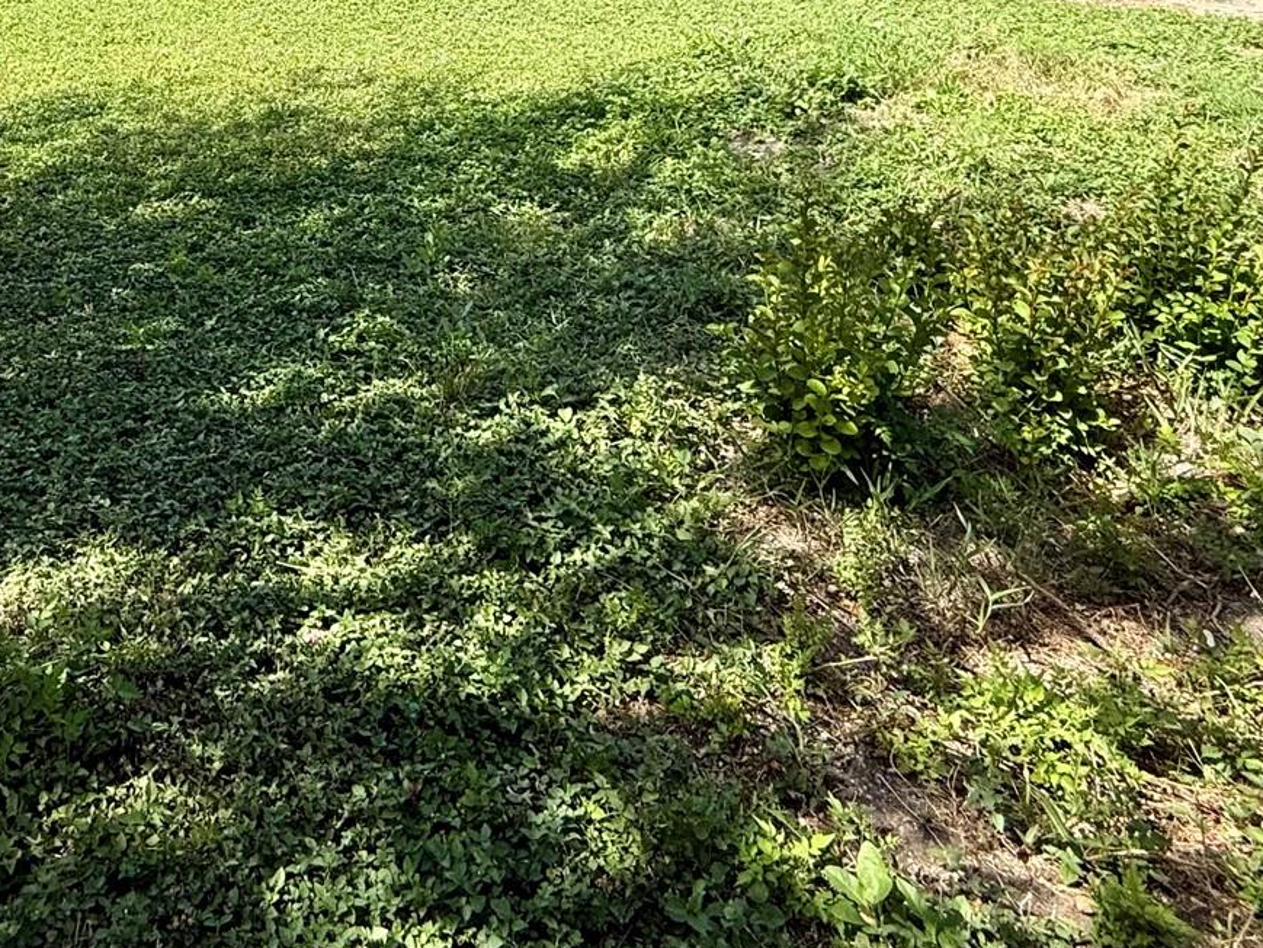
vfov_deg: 36.9
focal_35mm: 33
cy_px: -68
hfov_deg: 53.1
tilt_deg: -5.0
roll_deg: -2.0
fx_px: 1204
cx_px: 331
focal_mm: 2.22
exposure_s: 1/734
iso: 50
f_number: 2.2
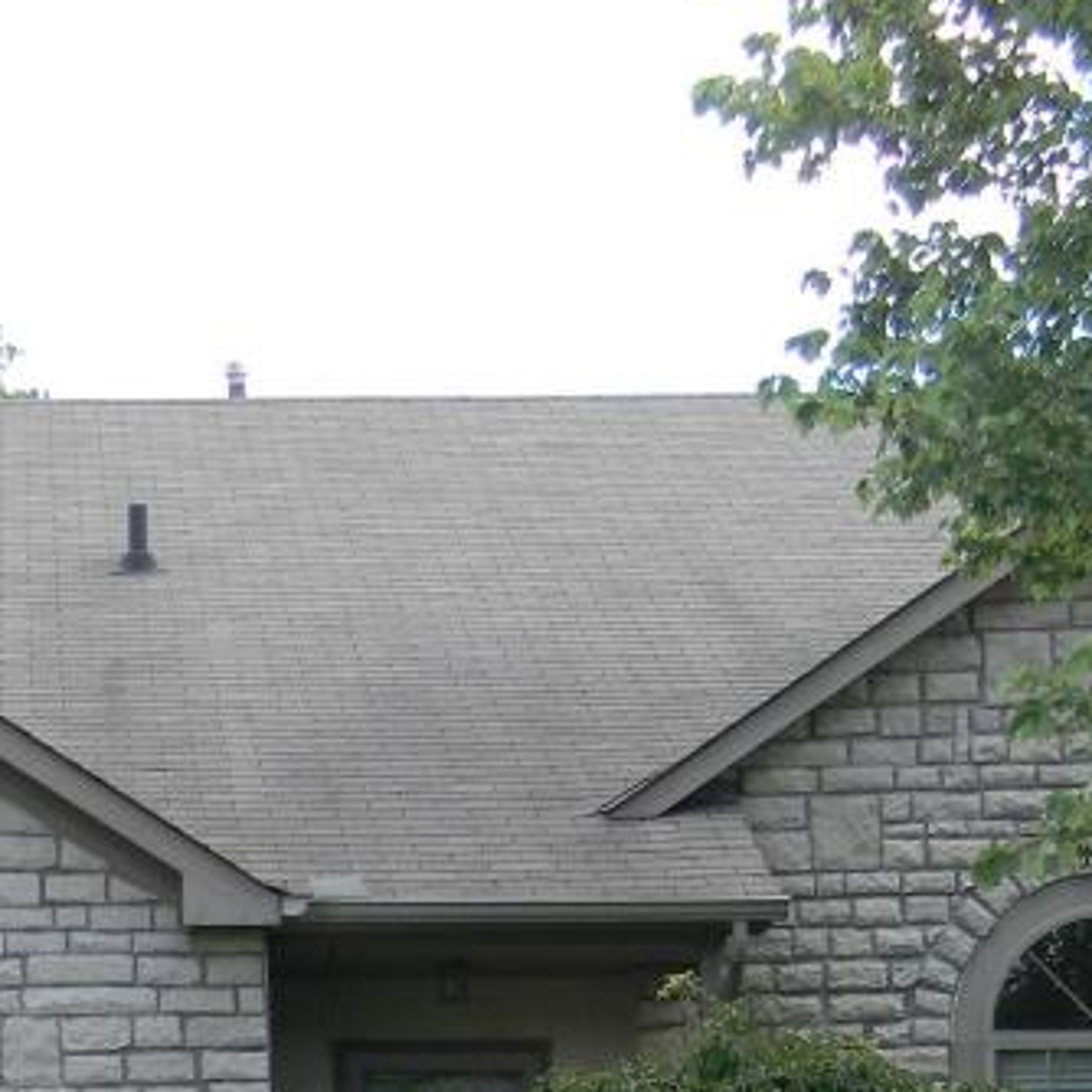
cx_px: 314
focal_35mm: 111
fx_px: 3962
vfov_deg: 15.3
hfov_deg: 15.6
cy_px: 1157
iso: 80
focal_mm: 7.3
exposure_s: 1/163
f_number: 3.8
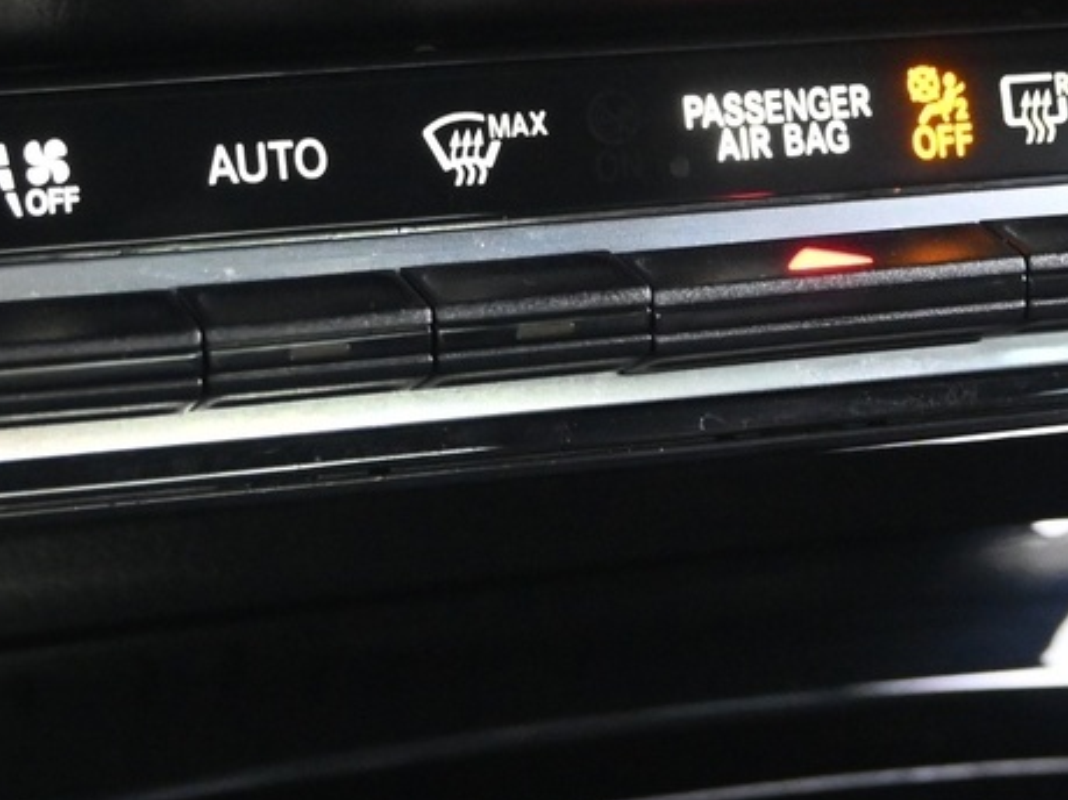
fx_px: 3533
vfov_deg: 12.9
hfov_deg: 17.2
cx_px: 582
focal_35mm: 115
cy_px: 340
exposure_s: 1/3
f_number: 4
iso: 3200
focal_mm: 22.5
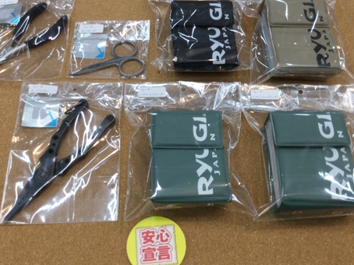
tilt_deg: -60.5
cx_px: 174
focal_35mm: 41
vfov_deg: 35.1
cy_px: 123
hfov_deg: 45.8
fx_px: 419
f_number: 2.4
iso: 32
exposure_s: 1/60
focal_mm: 3.3
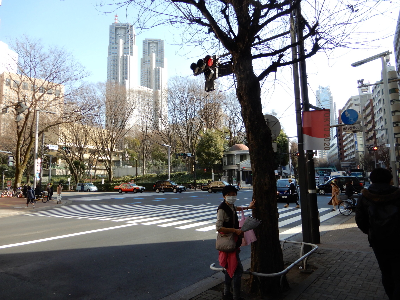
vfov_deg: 56.8
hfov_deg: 71.6
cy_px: 150
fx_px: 277
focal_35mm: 24
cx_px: 200
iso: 80
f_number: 3.4
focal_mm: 4.3
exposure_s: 1/250
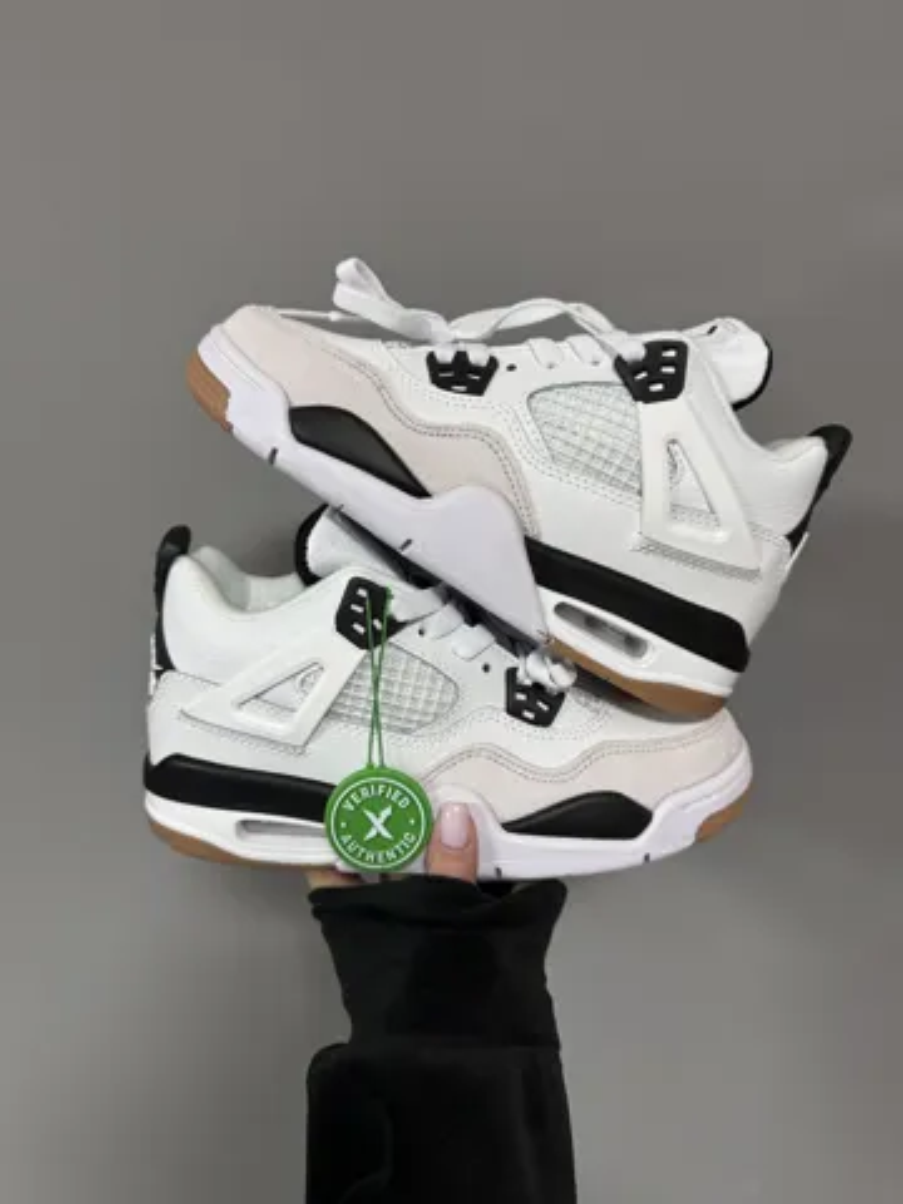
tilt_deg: -9.5
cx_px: 452
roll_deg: +2.5
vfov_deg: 71.6
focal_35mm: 24
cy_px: 602
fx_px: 835
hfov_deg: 56.8
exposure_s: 1/60
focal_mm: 6.76
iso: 320
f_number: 1.78
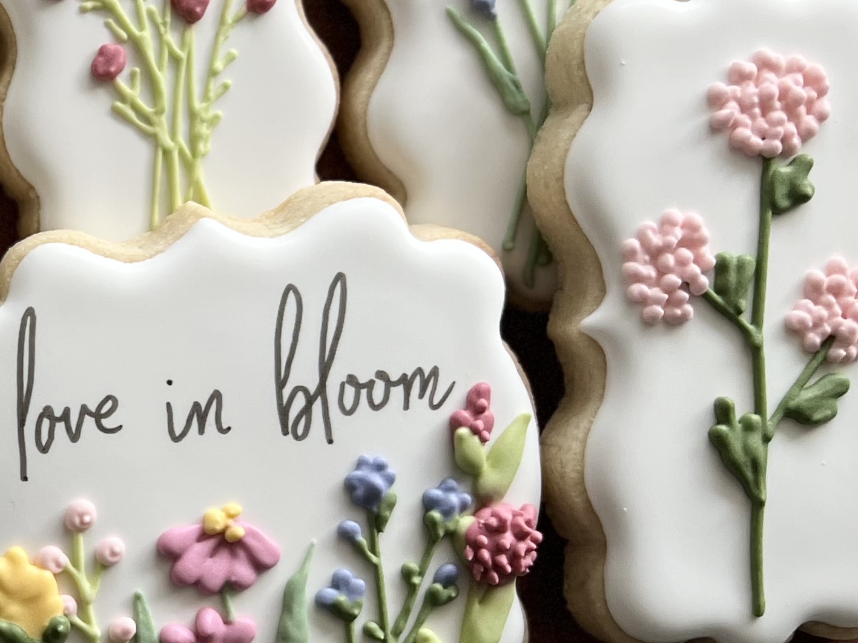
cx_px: -233
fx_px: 1834
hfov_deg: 23.5
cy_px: 434
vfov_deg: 19.8
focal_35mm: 74
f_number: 1.5
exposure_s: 1/88
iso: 125
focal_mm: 5.7
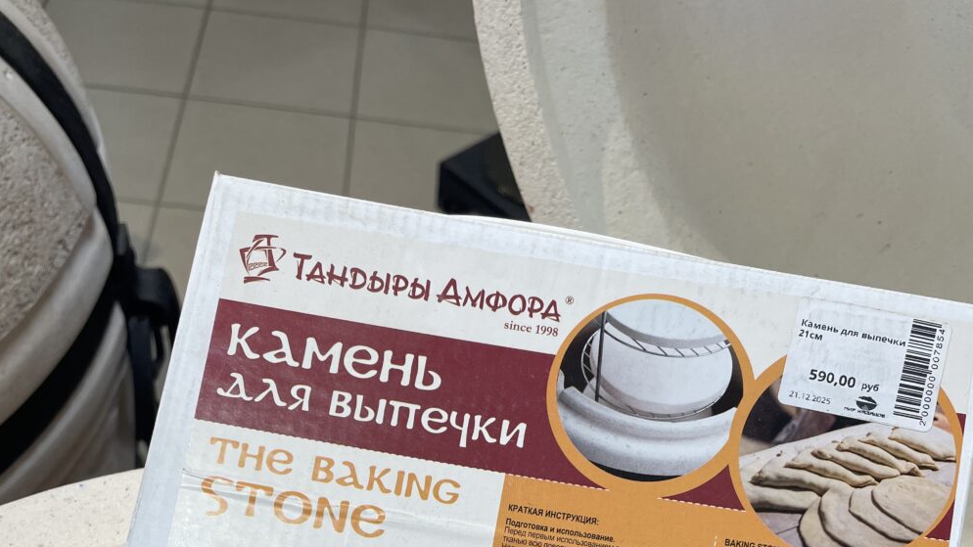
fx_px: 980
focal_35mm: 38
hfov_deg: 52.8
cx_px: 485
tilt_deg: -57.7
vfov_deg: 27.8
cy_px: 635
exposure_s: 1/100
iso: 50
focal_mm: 4.2
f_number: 1.6
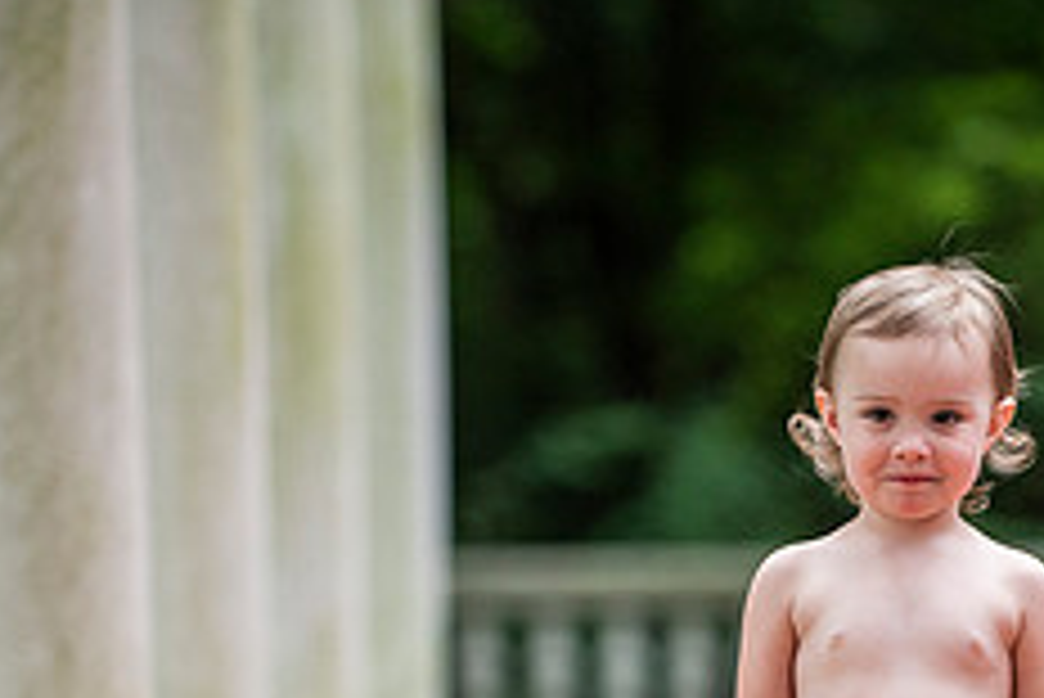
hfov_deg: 5.3
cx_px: 927
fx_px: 11230
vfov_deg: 3.6
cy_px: 817
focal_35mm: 387
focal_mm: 155
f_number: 2.8
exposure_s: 1/1600
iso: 640
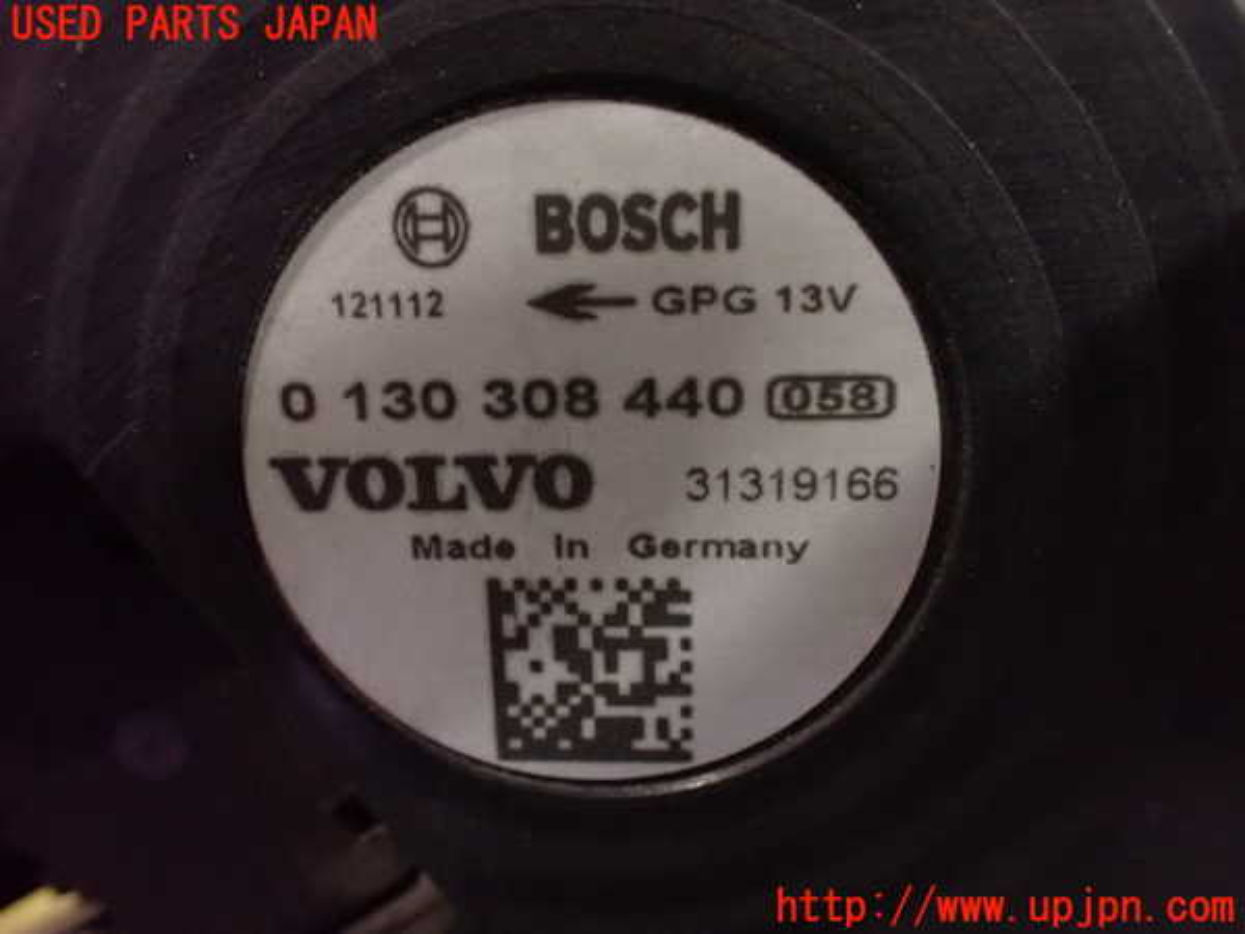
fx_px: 1079
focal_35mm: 30
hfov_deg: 60.0
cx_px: 622
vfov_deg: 46.8
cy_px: 467
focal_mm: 5.4
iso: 1250
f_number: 2.3
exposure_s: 1/30
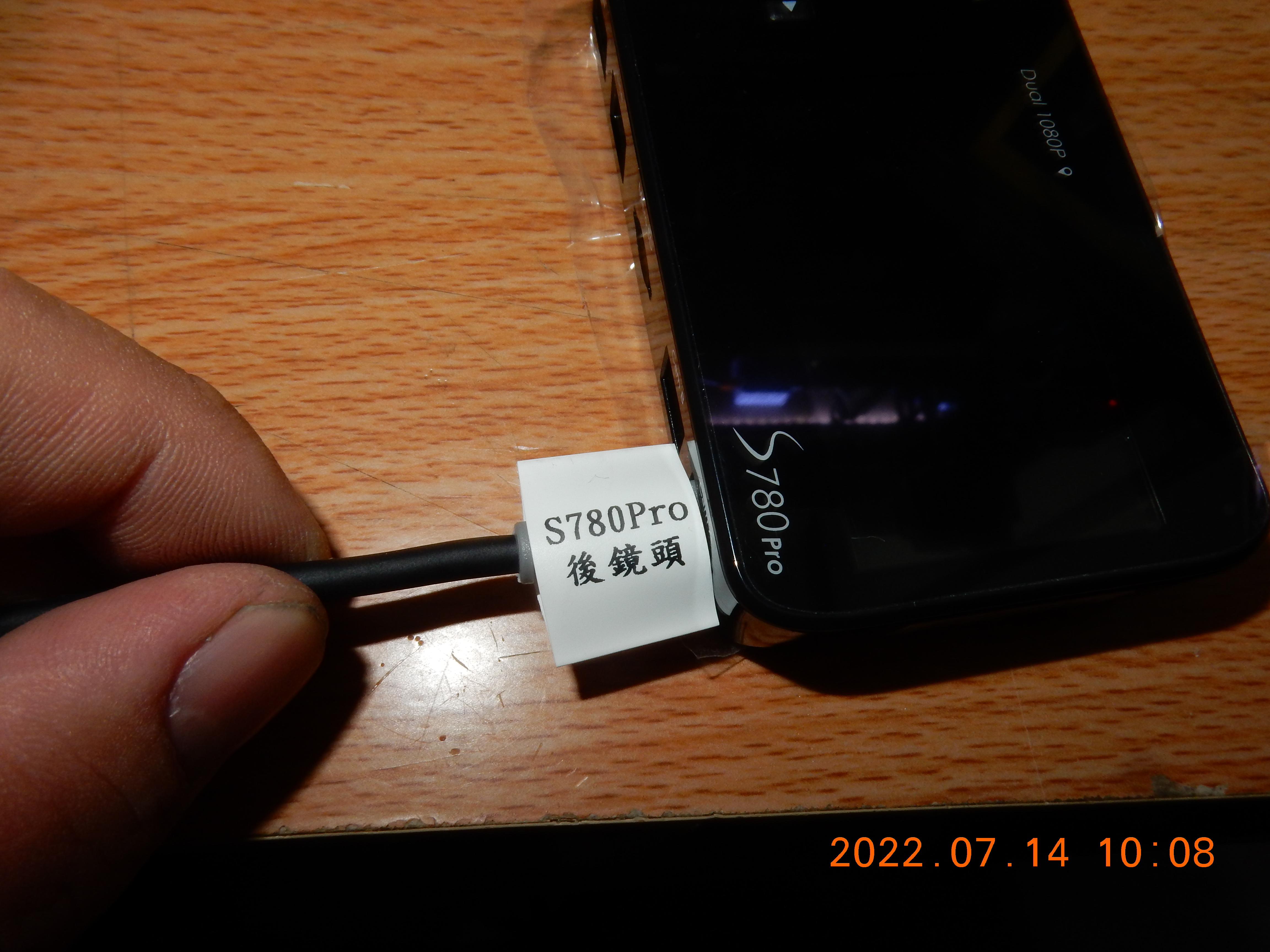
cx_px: 635
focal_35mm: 25
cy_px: 476
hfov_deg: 69.4
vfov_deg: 54.9
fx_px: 917
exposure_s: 1/30
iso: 200
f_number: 5.6
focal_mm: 4.5
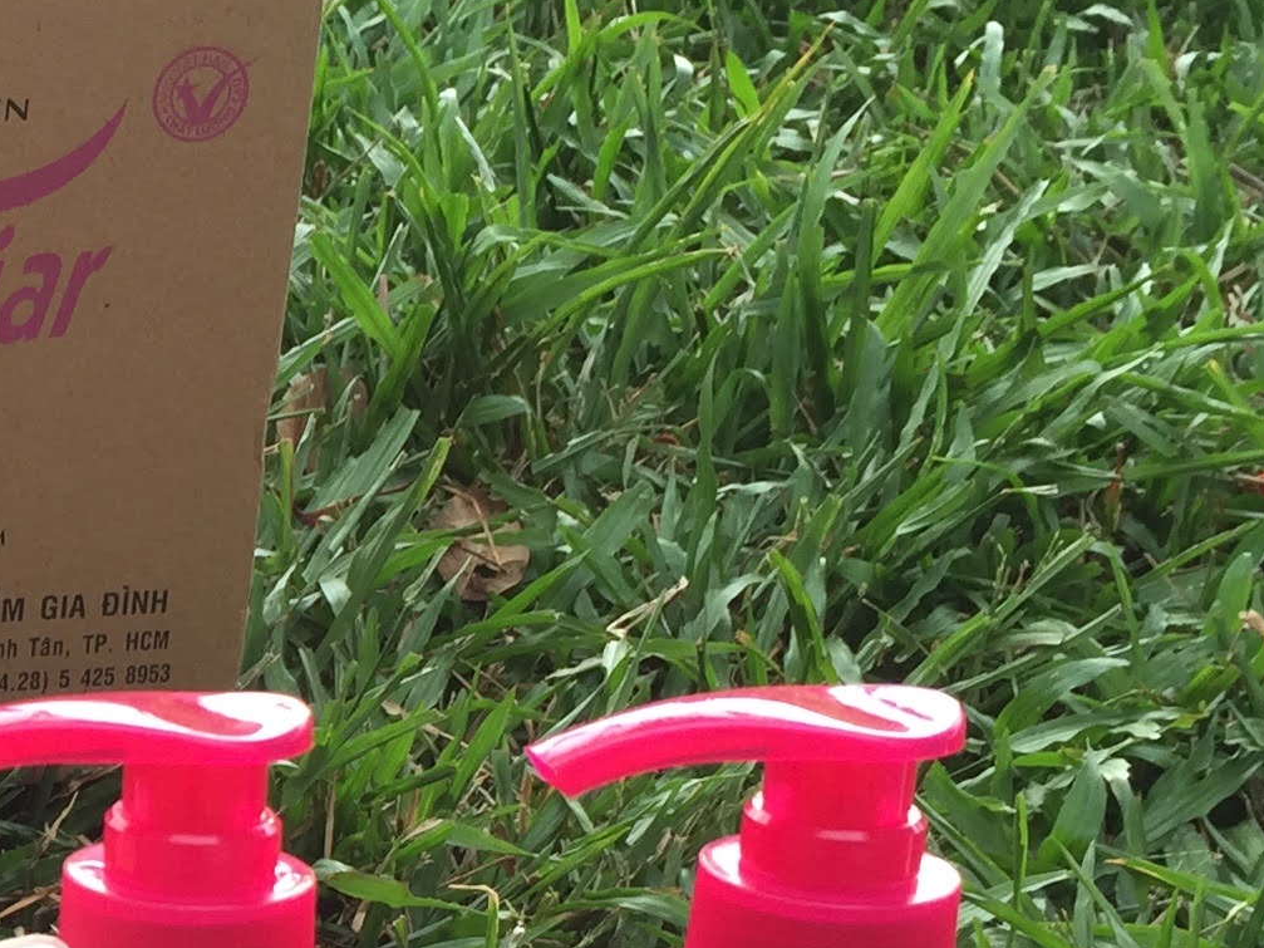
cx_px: -269
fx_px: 3432
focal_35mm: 94
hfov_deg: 19.6
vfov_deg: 15.4
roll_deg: -3.6
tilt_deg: -23.7
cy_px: 940
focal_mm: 4.15
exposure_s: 1/102
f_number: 2.2
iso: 32
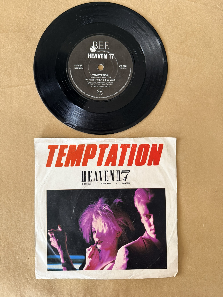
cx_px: 112
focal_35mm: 24
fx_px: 206
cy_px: 148
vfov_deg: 71.6
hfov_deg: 56.8
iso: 250
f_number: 1.78
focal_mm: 6.76
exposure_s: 1/50
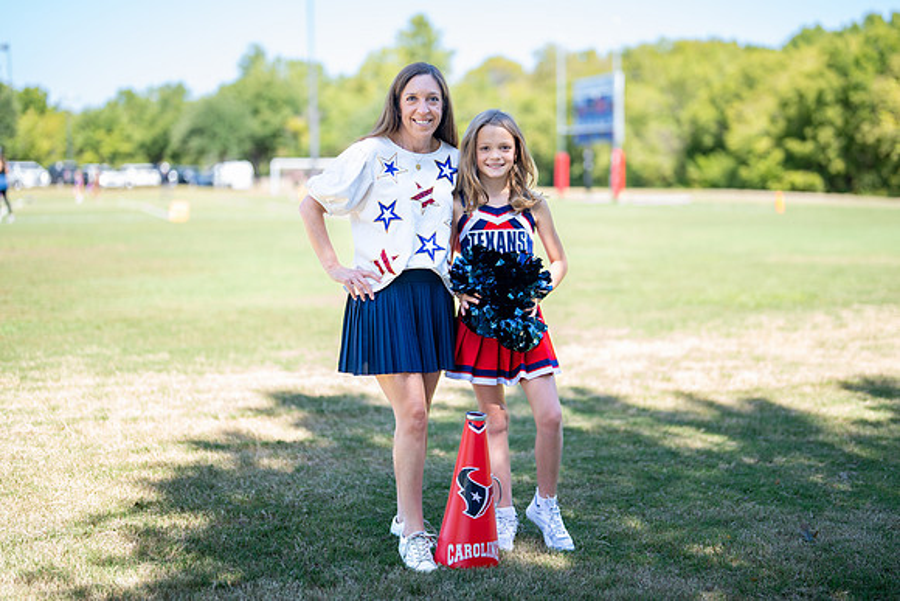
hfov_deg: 35.9
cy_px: 279
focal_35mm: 56
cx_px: 467
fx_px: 1389
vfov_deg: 24.4
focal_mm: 50
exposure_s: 1/1250
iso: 100
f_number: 1.2
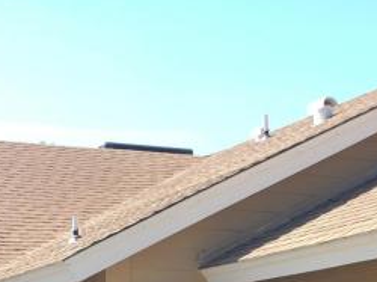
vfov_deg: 12.1
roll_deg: +0.8
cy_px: 344
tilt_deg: +3.3
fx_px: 1295
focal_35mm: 119
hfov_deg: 16.5
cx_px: 270
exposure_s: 1/432
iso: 25
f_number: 2.2
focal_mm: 4.15
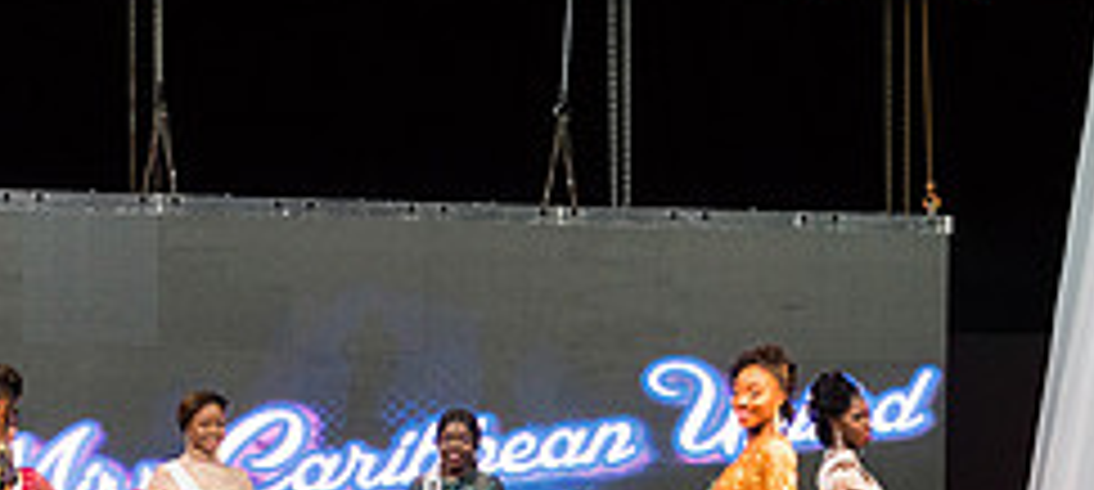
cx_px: 600
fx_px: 3270
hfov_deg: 19.0
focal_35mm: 118
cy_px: 626
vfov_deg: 8.5
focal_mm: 44
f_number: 5
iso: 4000
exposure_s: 1/160
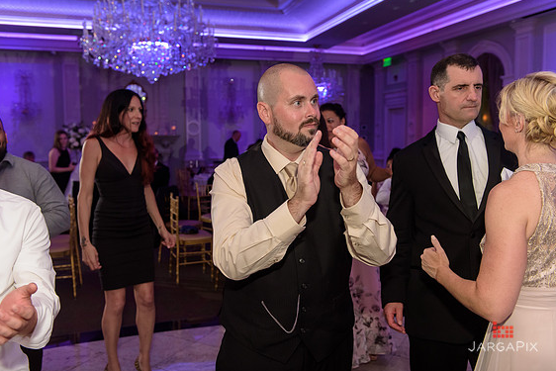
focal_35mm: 33
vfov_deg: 40.0
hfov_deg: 57.2
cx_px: 276
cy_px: 182
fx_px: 510
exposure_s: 1/125
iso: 1600
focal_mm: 32
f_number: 3.2
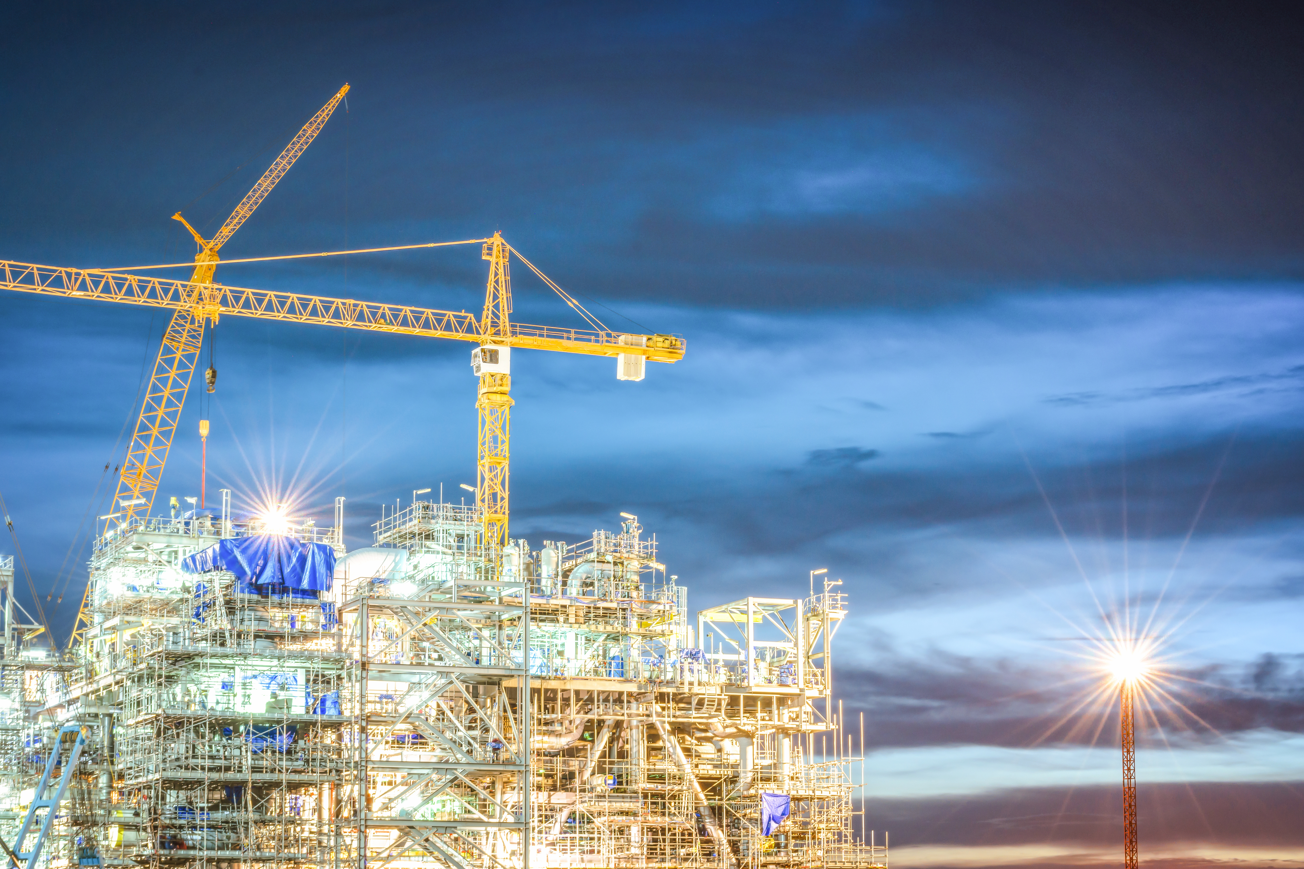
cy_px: 434
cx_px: 652
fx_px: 2988
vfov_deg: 16.6
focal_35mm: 82
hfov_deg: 24.6
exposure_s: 15
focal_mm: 55
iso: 100
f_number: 19
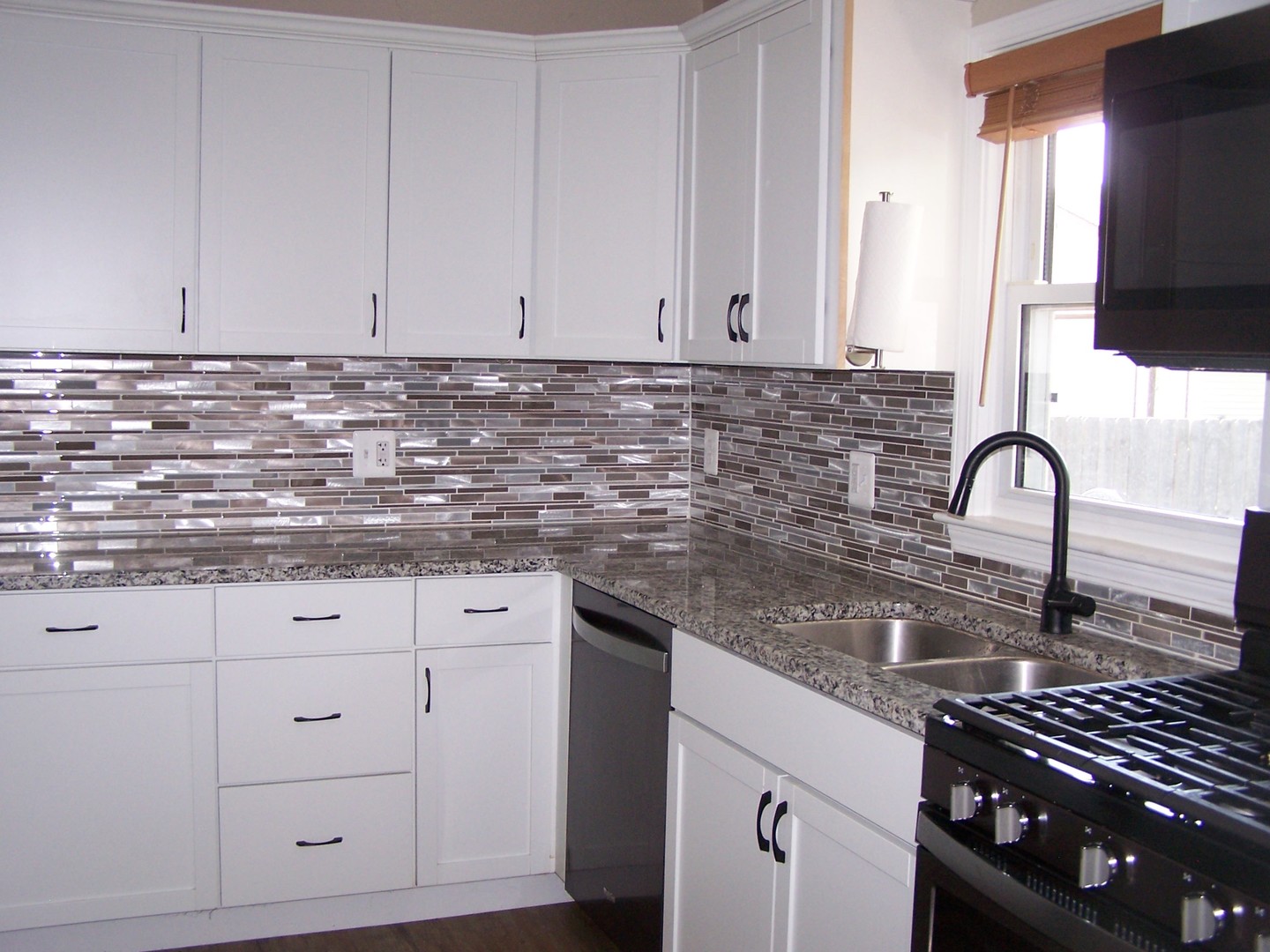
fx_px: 1394
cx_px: 635
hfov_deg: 49.0
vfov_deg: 37.7
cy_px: 476
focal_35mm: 38
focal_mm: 6.3
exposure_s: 1/60
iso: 140
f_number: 2.8
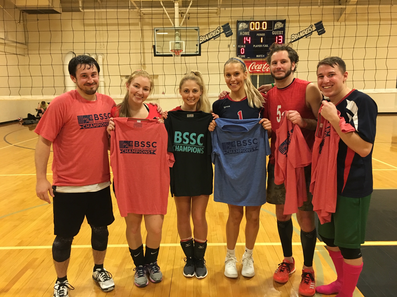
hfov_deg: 61.7
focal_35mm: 29
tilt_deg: -10.7
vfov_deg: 48.2
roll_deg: +0.6
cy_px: 148
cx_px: 198
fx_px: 333
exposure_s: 1/24
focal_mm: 4.15
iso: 200
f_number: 2.2
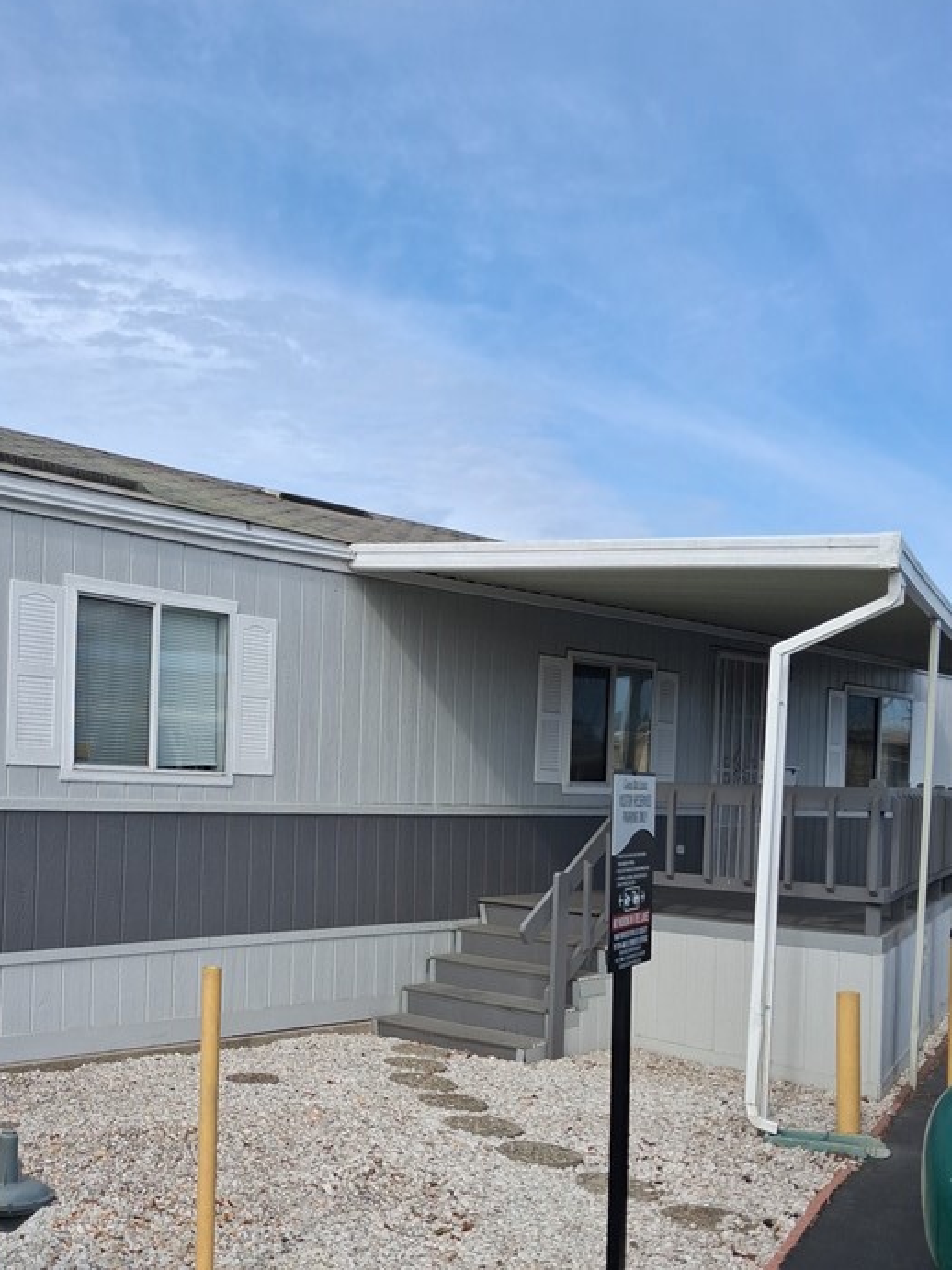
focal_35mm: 40
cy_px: 772
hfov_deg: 35.4
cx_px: 276
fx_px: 1467
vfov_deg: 46.5
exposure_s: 1/602
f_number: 1.8
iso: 25
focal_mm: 4
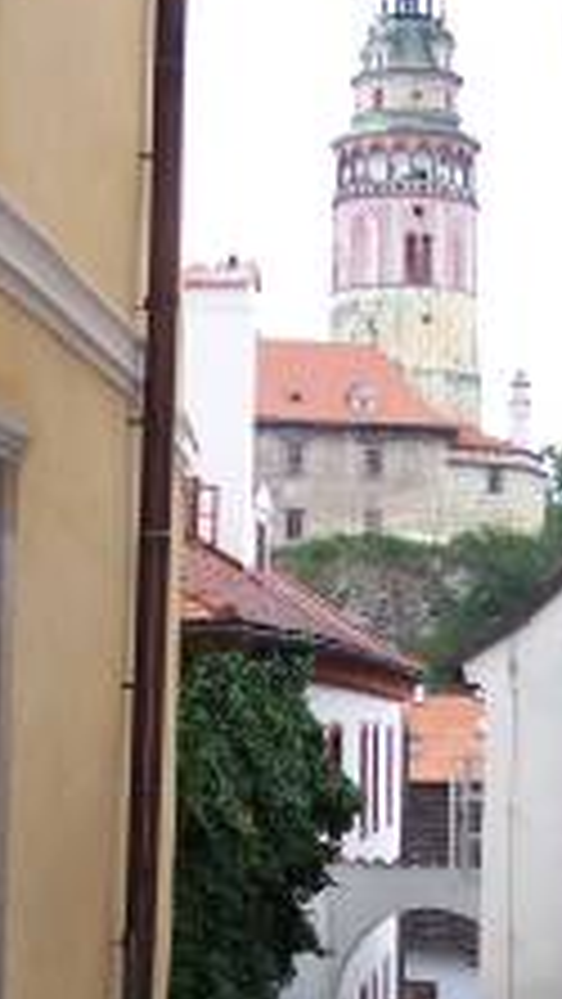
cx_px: 281
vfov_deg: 22.3
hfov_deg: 12.8
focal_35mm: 95
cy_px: 729
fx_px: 2515
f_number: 2.9
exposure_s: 1/350
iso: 80
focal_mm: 7.1
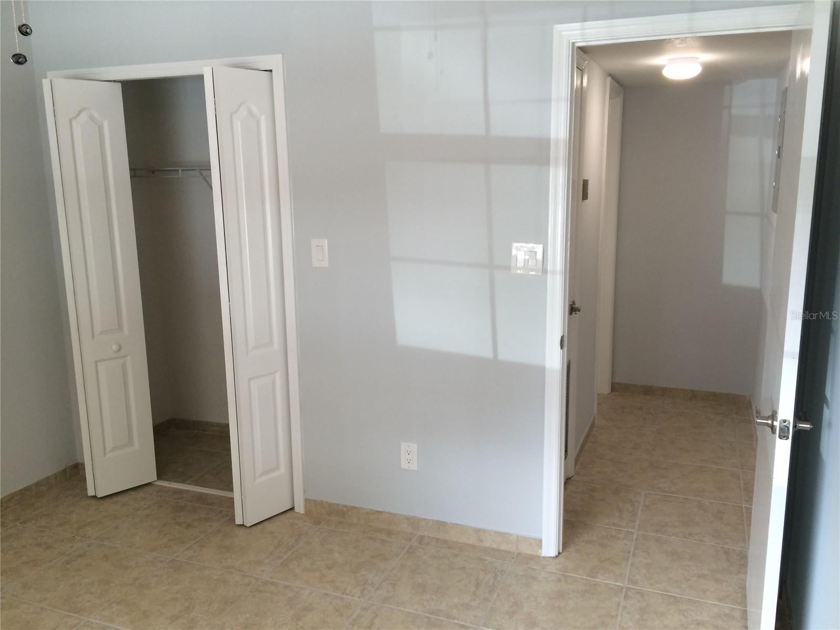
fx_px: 704
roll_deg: +1.8
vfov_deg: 48.2
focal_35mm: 29
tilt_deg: -11.6
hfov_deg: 61.7
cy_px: 315
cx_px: 420
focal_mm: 4.15
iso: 32
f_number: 2.2
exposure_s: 1/30
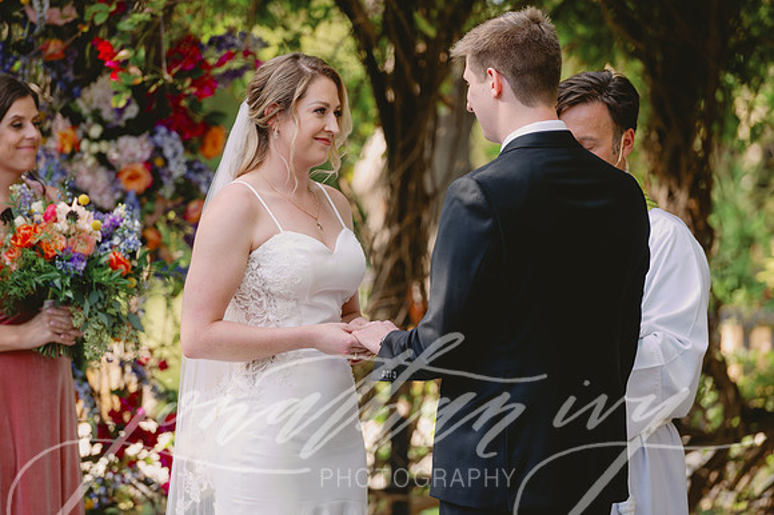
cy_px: 258
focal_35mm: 200
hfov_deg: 10.3
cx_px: 387
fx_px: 4297
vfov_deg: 6.9
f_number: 2.8
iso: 100
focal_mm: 200
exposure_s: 1/200
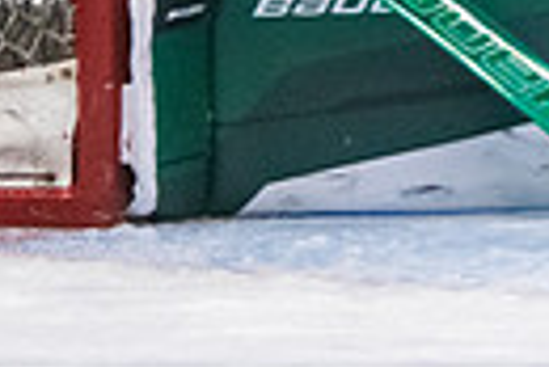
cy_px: -491
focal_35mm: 1082
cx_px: 862
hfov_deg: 1.9
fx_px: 16519
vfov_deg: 1.3
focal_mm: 135
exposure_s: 1/640
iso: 2500
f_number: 3.2
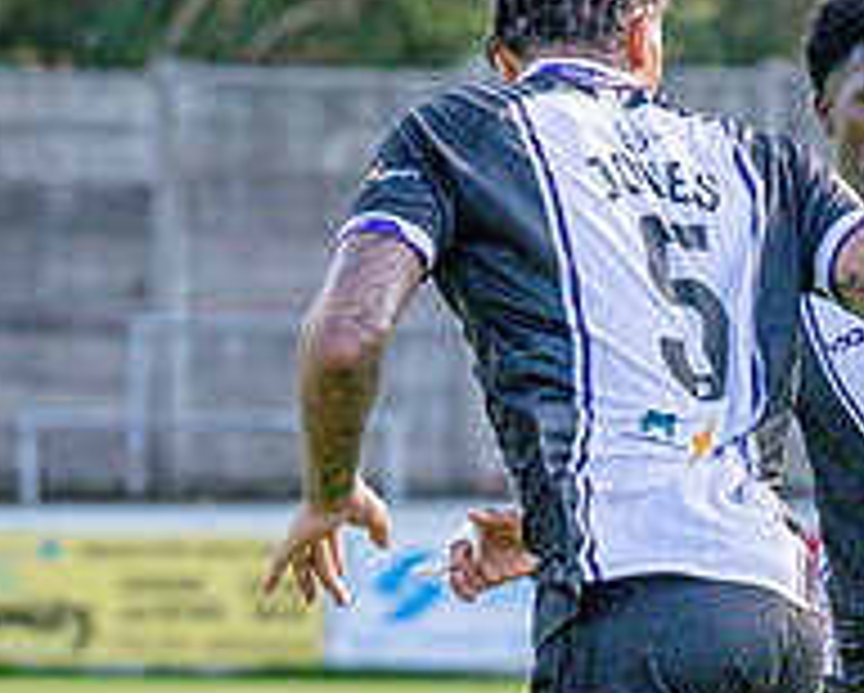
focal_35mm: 803
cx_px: 660
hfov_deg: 2.4
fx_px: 20554
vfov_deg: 1.9
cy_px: 775
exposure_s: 1/3200
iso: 400
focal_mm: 135
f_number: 4
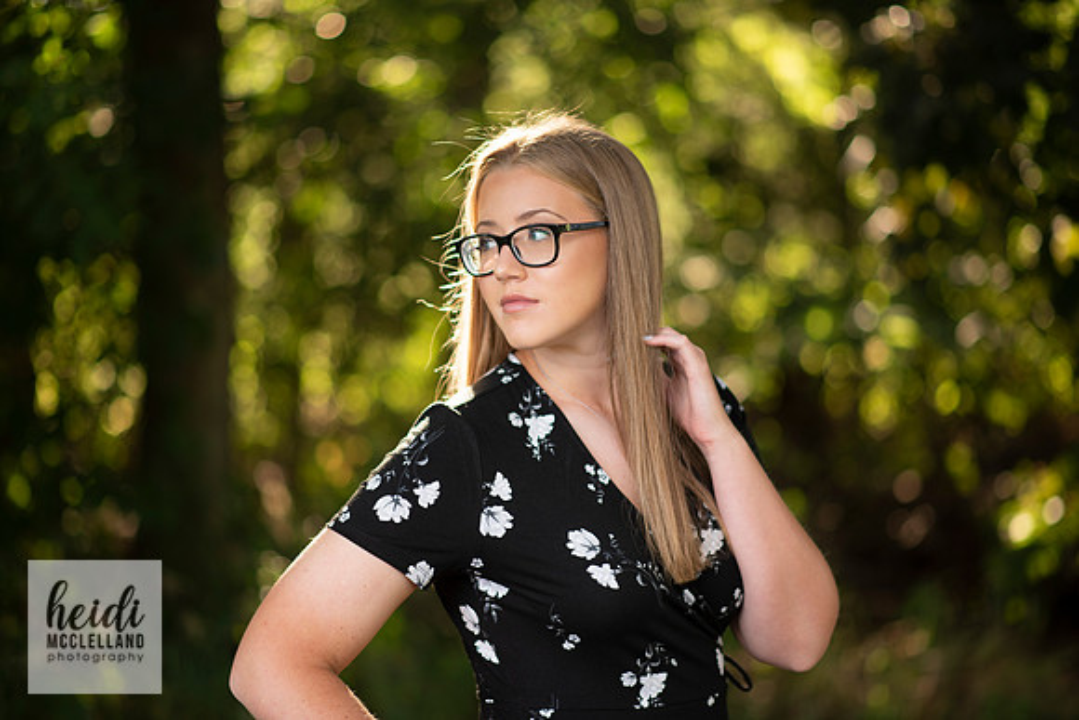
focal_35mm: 85
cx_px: 540
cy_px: 360
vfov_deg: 16.1
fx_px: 2548
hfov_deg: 23.9
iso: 125
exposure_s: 1/250
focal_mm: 85
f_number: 1.8
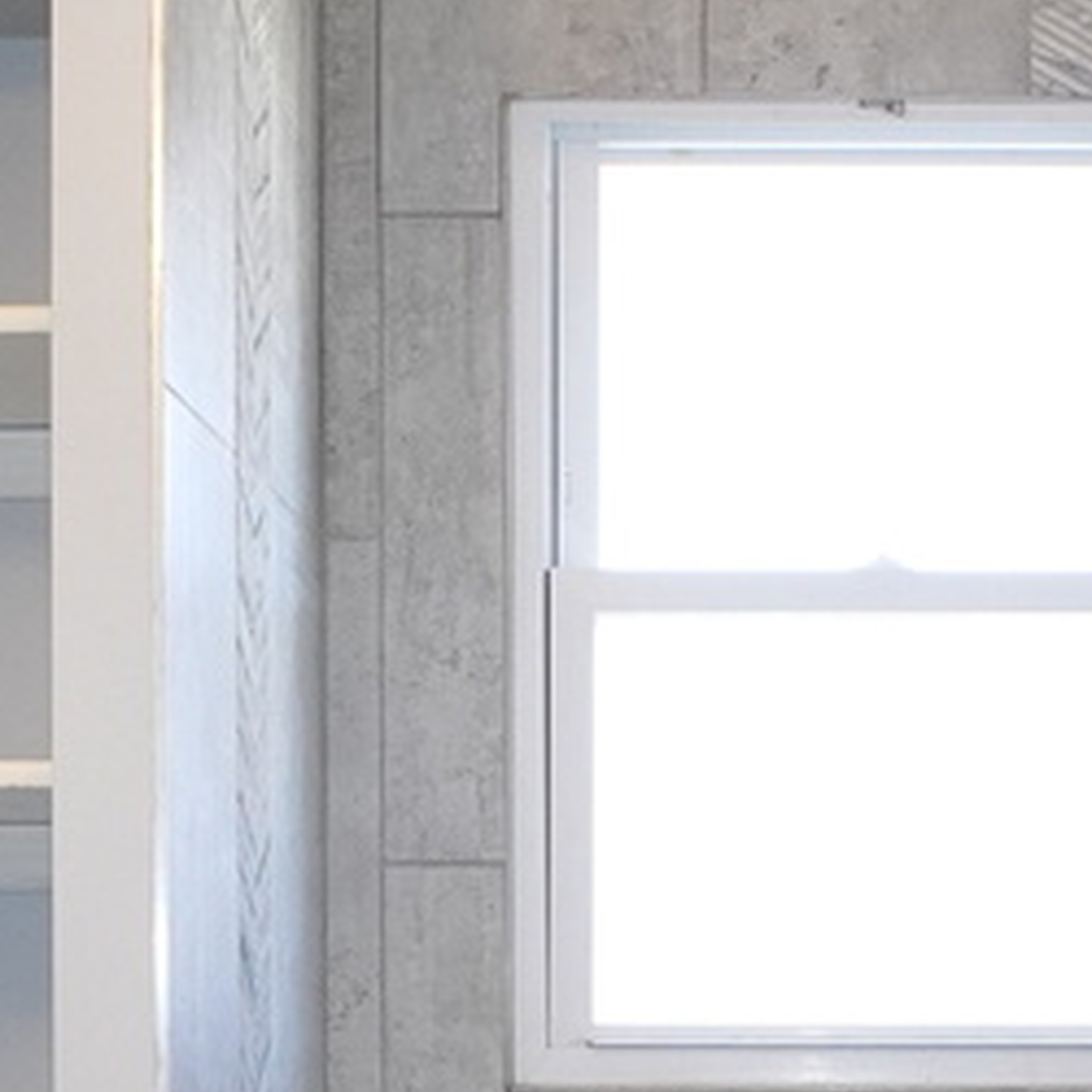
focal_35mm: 91
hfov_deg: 19.0
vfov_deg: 18.4
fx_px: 3239
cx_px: 852
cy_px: 1206
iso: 1000
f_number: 4
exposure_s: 1/160
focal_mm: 11
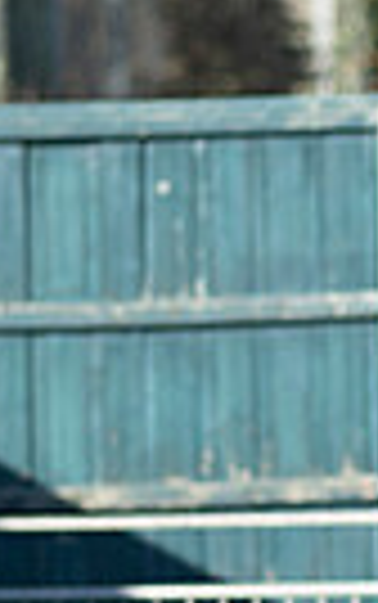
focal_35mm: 1979
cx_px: 954
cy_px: 542
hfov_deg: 0.7
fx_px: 32550
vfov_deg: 1.1
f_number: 2.8
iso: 250
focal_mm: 300
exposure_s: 1/1600
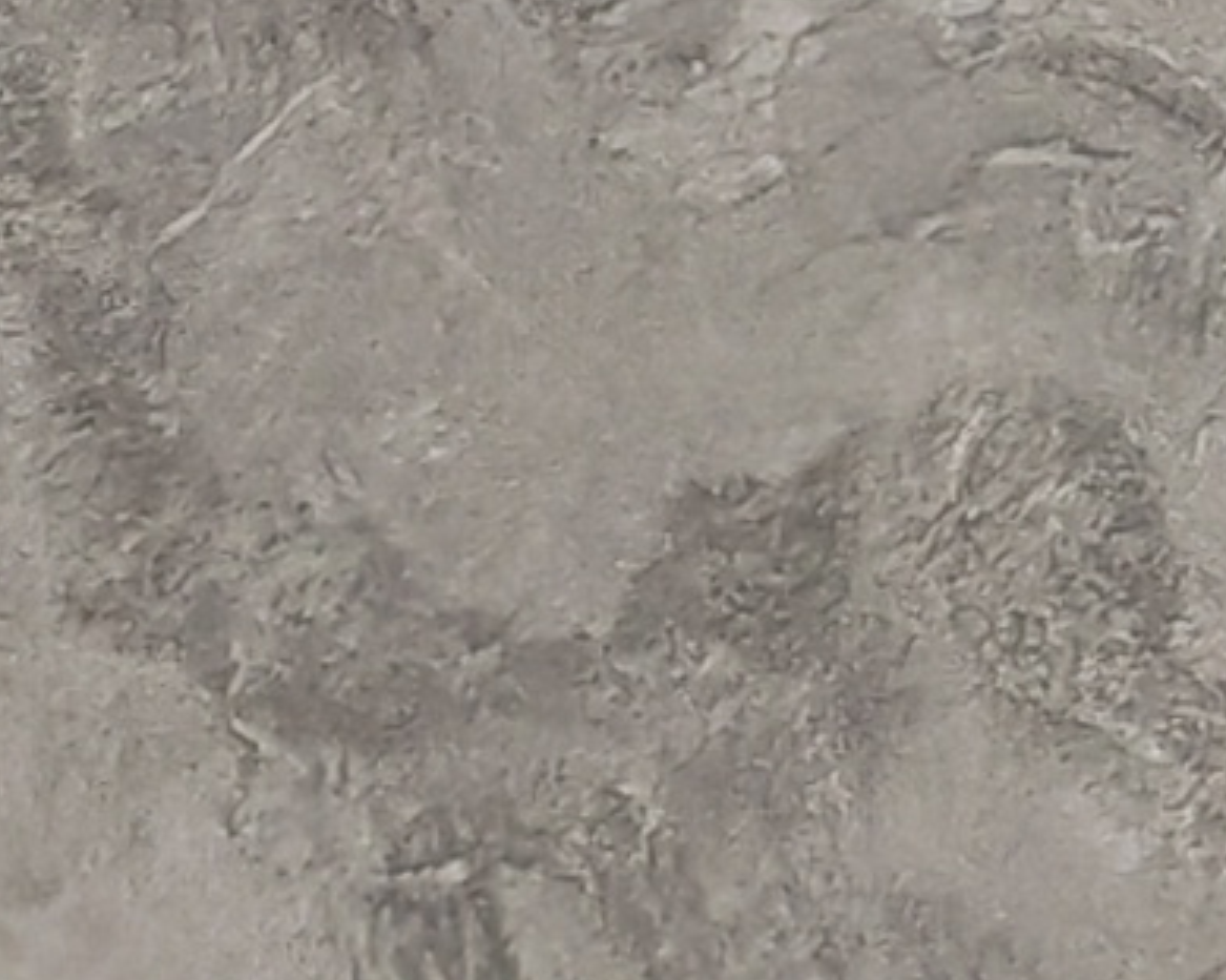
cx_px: 3161
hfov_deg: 6.6
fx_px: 9903
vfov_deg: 4.7
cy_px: -3917
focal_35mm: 273
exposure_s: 1/50
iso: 1000
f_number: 1.6
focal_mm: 7.62
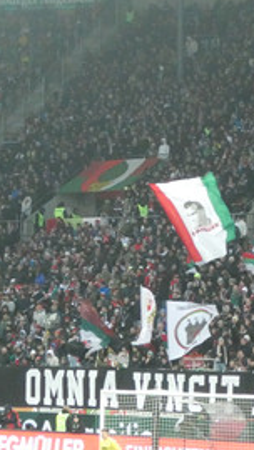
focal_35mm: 181
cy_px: 223
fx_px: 2166
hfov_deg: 6.5
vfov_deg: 11.9
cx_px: 475
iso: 800
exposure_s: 1/80
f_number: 4.5
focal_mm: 12.5
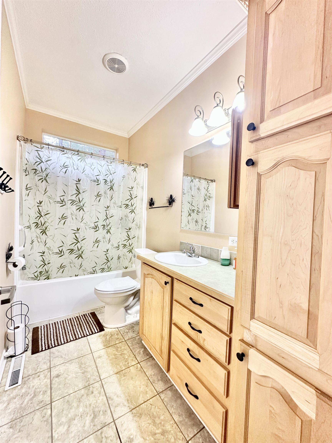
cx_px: 166
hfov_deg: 85.7
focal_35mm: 14
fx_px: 179
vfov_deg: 102.1
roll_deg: -2.7
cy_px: 222
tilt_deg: -1.8
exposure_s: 1/120
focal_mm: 2.22
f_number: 2.2
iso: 200
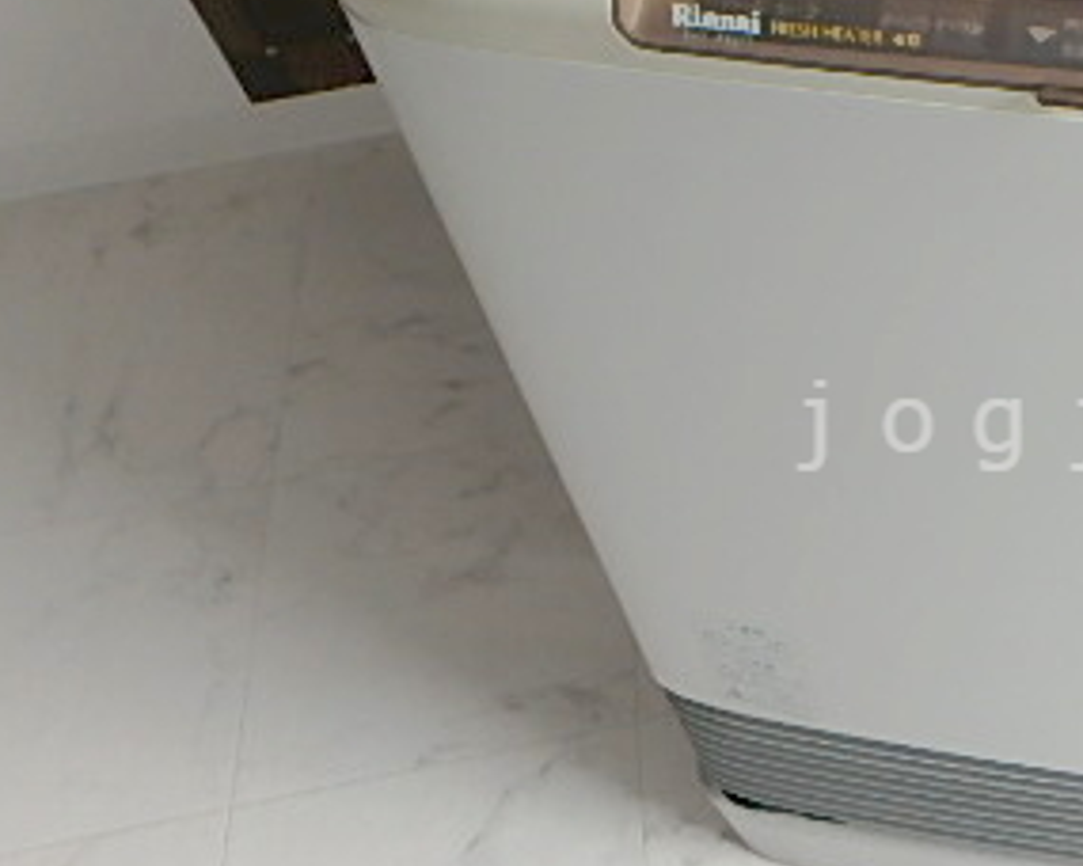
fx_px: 1474
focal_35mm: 46
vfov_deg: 32.7
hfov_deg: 36.7
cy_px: 425
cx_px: 1056
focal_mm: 3.7
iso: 125
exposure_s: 1/125
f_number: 3.5
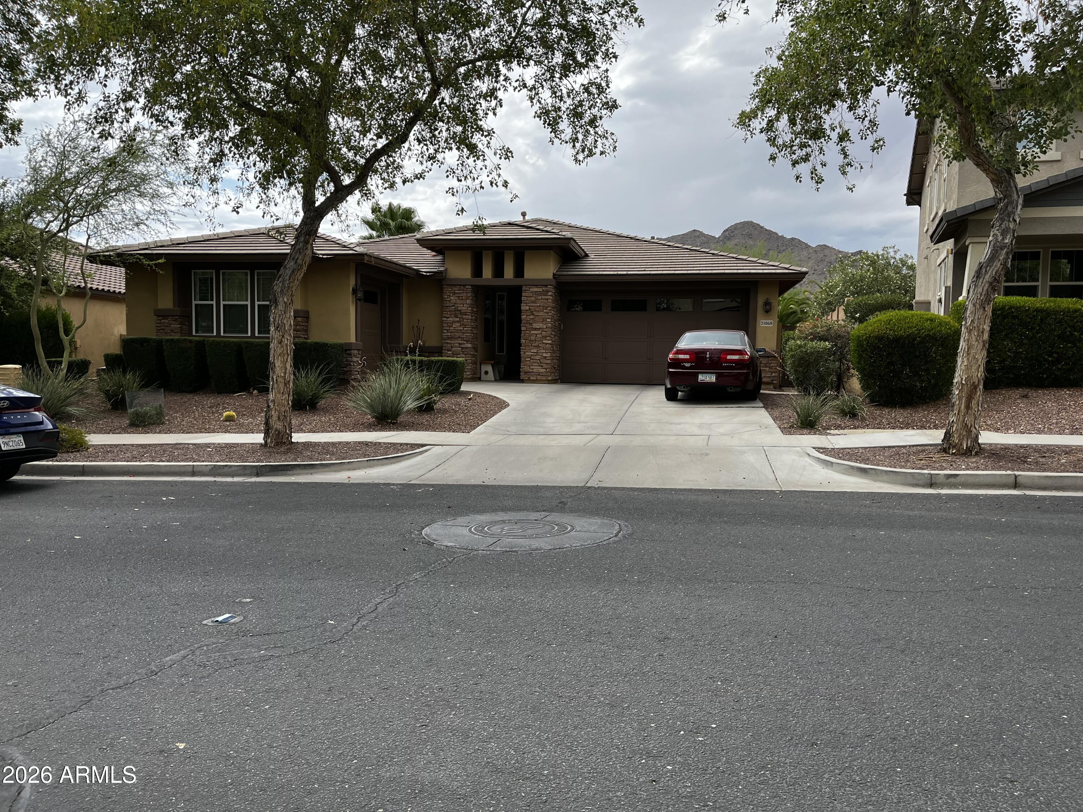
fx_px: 813
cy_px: 406
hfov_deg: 67.3
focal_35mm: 26
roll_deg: -0.2
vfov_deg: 53.1
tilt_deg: -4.5
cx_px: 542
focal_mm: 5.1
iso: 50
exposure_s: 1/1862
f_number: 1.6
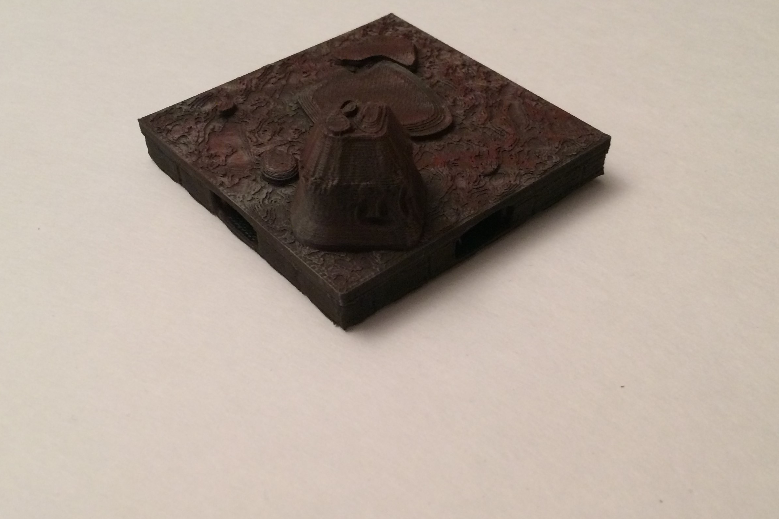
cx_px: 401
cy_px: 222
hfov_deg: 58.7
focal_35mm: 32
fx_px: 692
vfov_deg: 41.0
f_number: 2.2
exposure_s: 1/30
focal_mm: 4.15
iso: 160
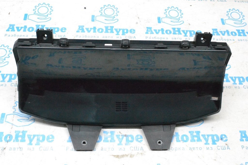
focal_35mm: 42
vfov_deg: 31.9
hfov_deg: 46.4
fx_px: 289
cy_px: 82
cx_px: 124
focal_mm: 28
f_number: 10
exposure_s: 1/125
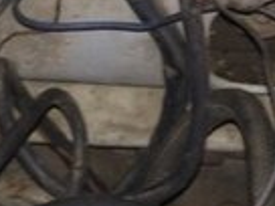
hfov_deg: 12.3
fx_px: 1271
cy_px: -169
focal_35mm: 160
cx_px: 233
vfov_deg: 8.9
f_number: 2.4
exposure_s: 1/16
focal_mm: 4.12
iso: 64
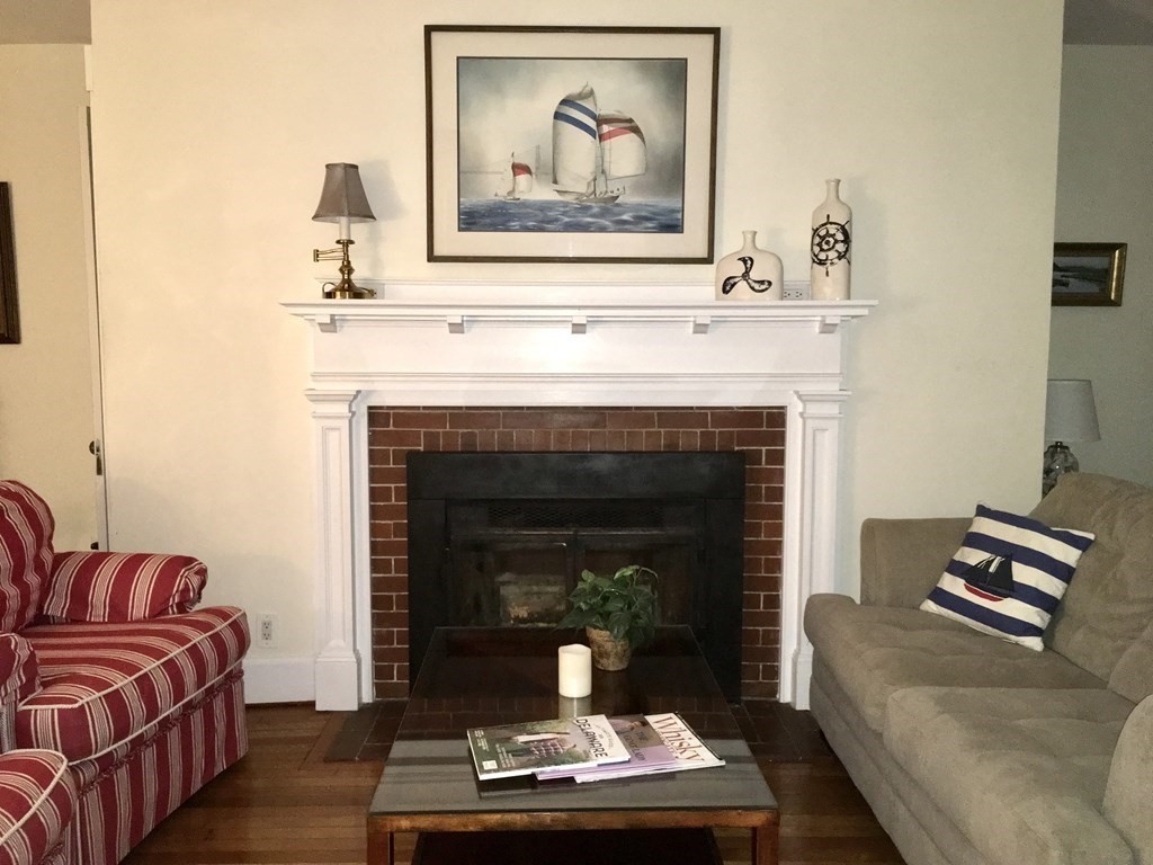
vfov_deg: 48.2
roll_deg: +0.1
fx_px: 966
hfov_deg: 61.7
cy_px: 432
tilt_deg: -5.7
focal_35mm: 29
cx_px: 576
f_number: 2.2
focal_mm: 4.15
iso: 200
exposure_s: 1/16
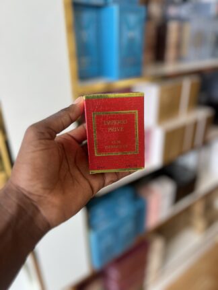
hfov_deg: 53.1
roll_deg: +2.7
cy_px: 145
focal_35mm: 26
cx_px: 109
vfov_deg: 67.3
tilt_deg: -26.0
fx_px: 218
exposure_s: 1/100
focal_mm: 5.7
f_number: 1.5
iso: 40
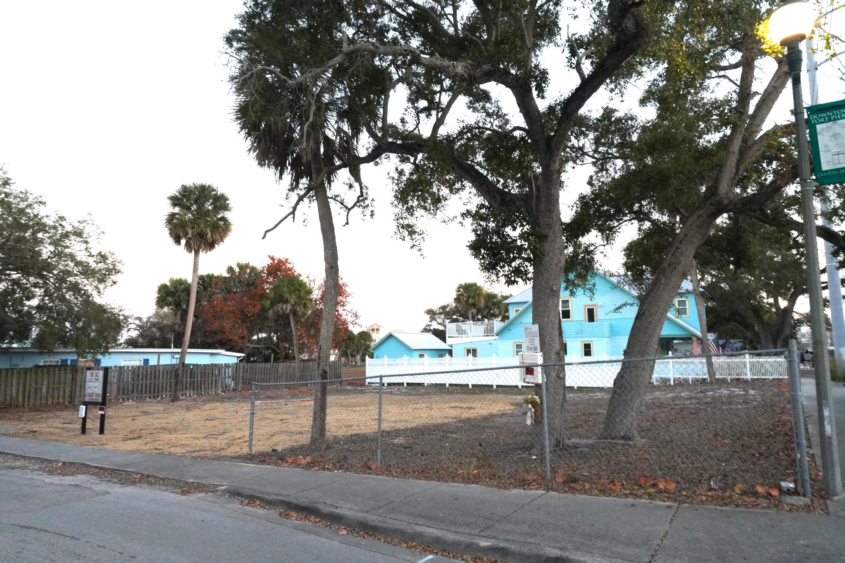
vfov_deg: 53.1
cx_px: 422
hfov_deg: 73.7
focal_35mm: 24
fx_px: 563
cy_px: 282
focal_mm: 24
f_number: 22
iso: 6400
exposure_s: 1/30
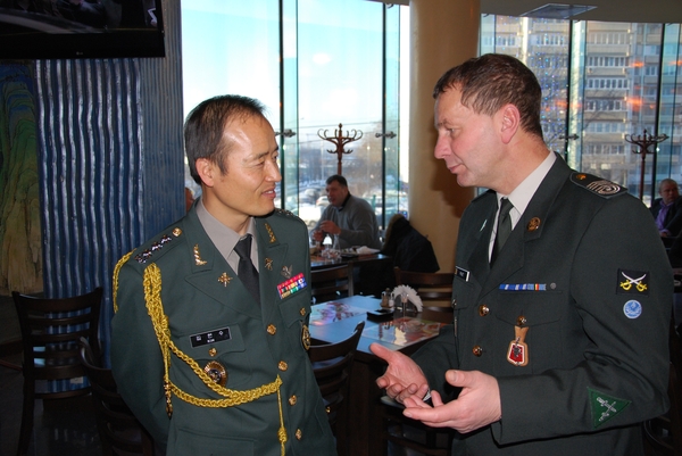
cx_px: 341
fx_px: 682
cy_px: 228
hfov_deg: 53.1
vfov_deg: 36.9
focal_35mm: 36
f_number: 4
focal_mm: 24
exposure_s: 1/60
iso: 400
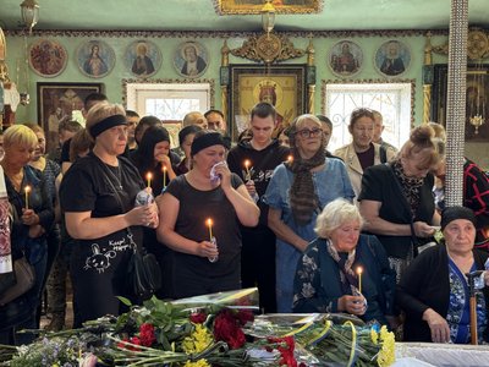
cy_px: 184
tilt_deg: -3.6
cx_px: 244
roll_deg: +0.1
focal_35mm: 48
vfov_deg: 30.3
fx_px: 678
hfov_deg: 39.7
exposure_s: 1/40
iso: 400
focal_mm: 6.76
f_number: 1.78
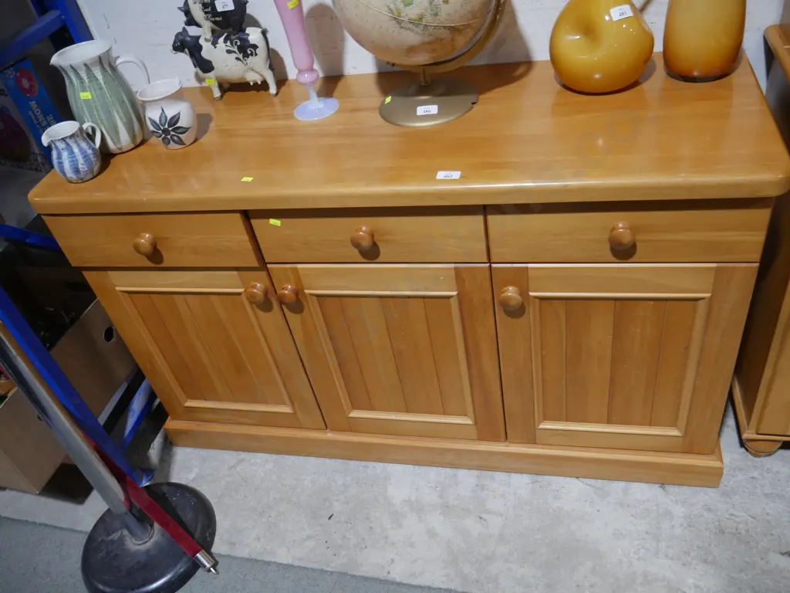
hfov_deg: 63.4
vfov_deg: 49.7
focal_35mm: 28
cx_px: 395
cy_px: 296
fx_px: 639
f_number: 3.5
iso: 320
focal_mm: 14
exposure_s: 1/60
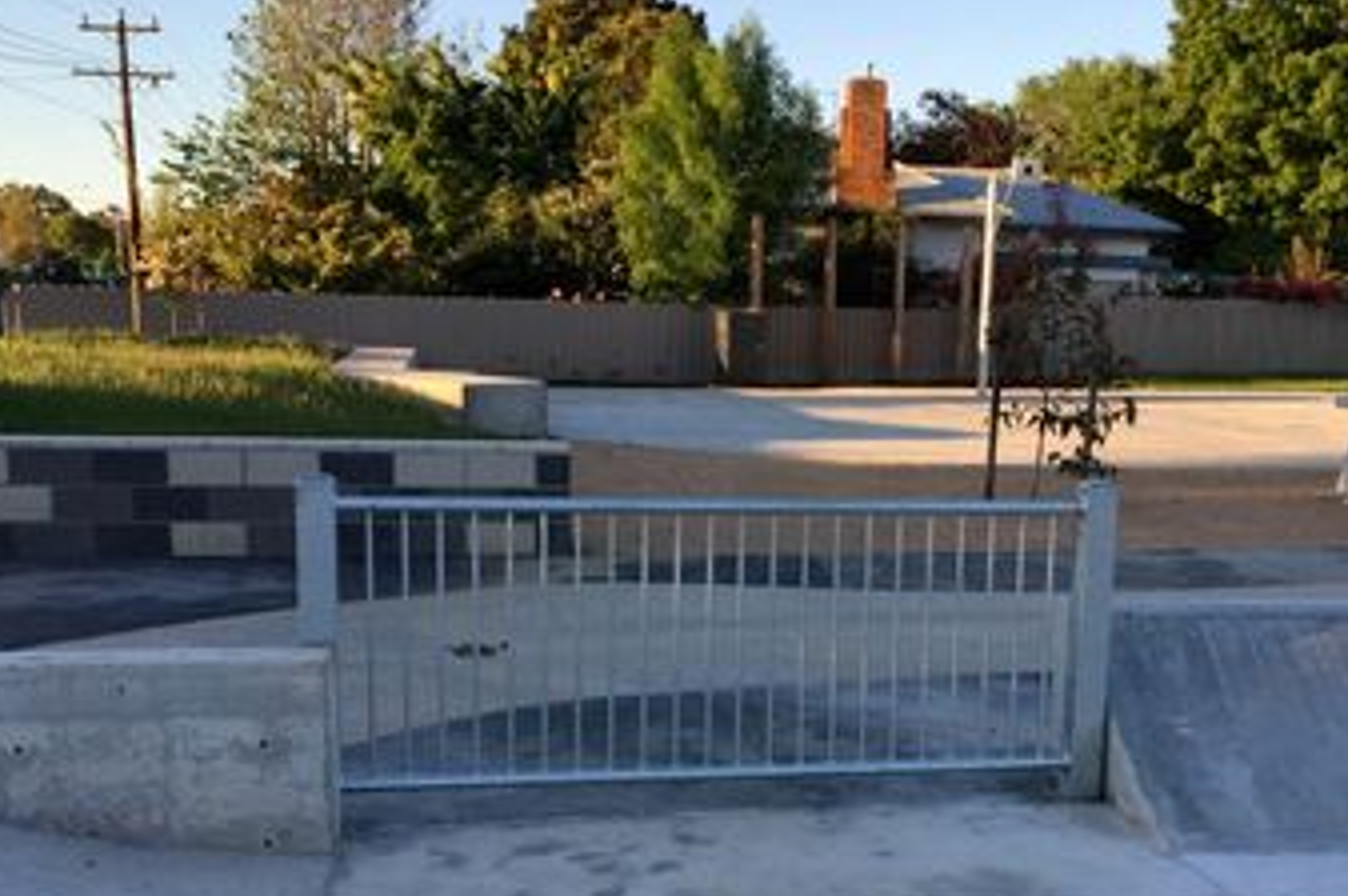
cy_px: 616
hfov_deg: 45.2
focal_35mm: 43
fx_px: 1609
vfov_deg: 30.8
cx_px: 804
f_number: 2.2
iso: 32
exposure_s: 1/395
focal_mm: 4.15
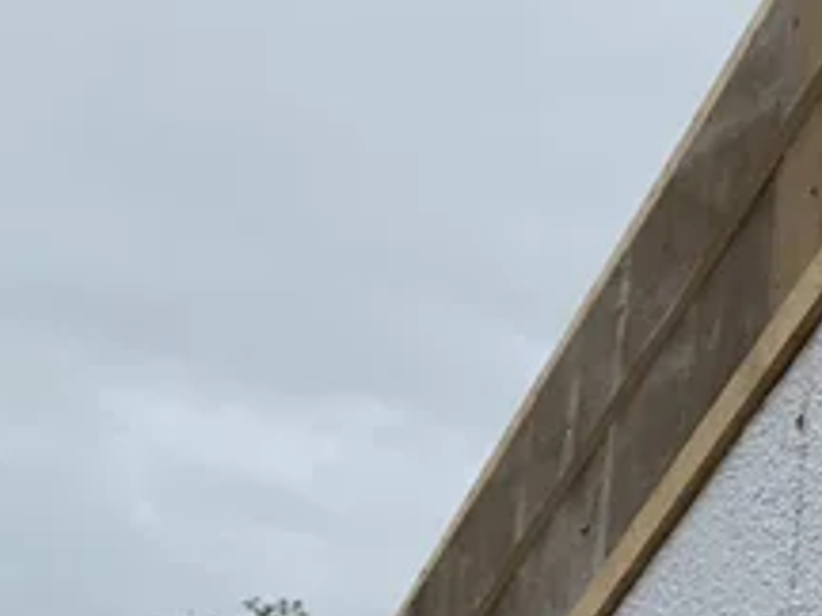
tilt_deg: +11.2
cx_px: 1819
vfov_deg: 12.0
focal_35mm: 123
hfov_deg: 13.1
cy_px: 395
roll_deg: -0.9
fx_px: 2921
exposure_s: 1/1387
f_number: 1.8
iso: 25
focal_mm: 4.25
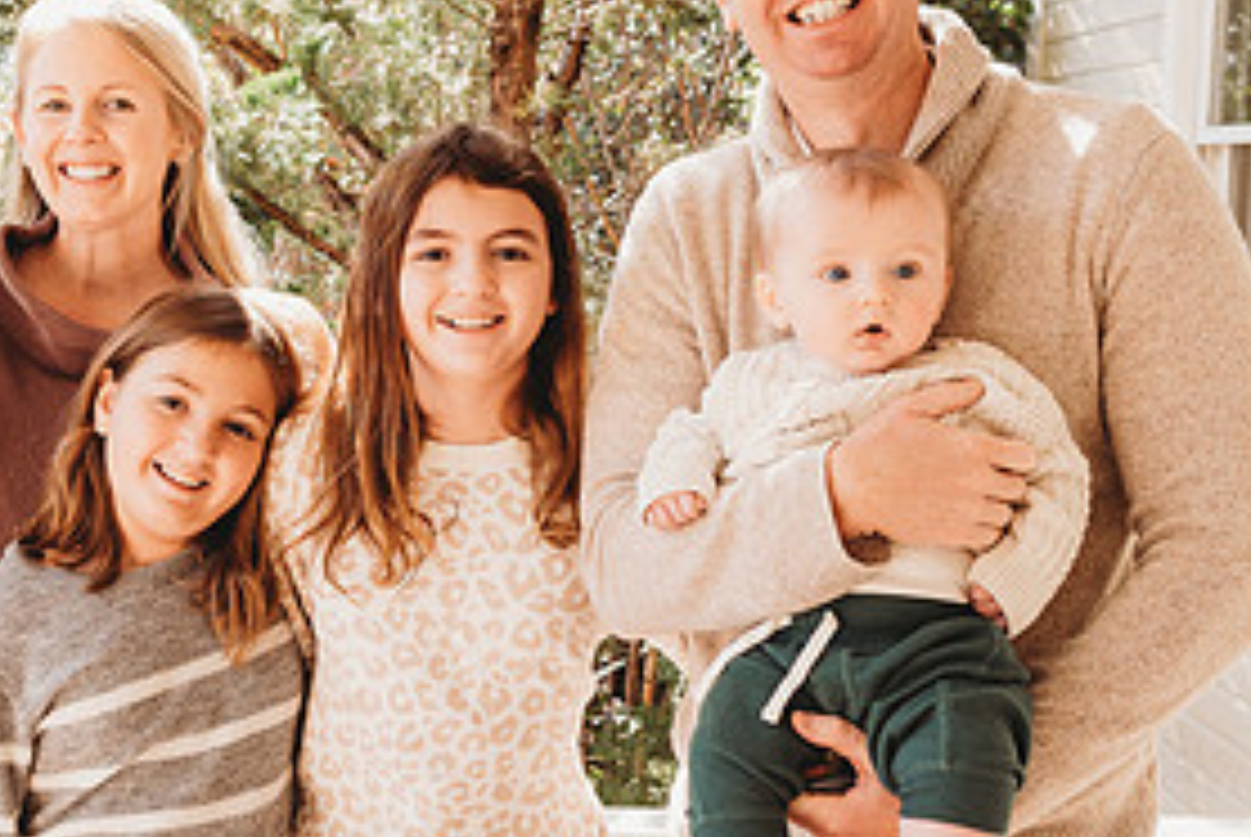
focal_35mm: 50
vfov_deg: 27.0
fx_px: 1739
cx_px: 387
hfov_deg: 39.0
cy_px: 376
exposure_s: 1/200
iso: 400
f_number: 4.5
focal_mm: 24
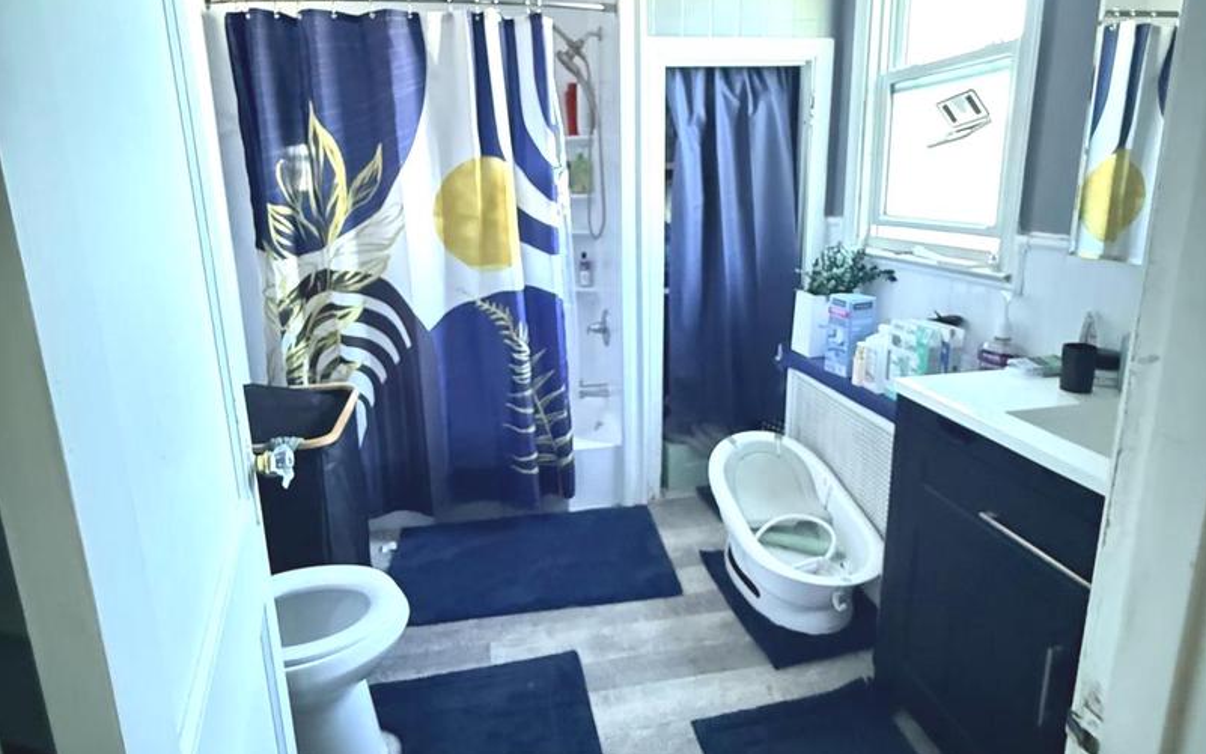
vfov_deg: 59.4
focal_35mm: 20
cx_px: 607
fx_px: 657
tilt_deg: -11.2
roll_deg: +1.3
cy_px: 324
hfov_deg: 85.0
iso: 1600
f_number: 2.2
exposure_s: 1/30
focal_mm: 2.22
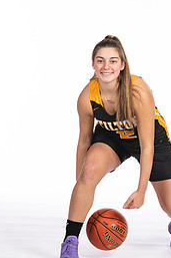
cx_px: 124
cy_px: 106
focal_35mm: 184
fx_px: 1313
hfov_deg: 7.4
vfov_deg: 11.2
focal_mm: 70
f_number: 5
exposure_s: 1/100
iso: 100
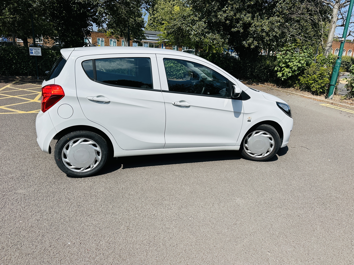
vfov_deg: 56.8
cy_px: 132
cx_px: 177
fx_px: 245
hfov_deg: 71.6
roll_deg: -2.9
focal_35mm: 24
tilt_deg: -14.6
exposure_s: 1/8197
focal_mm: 6.86
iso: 80
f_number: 1.78
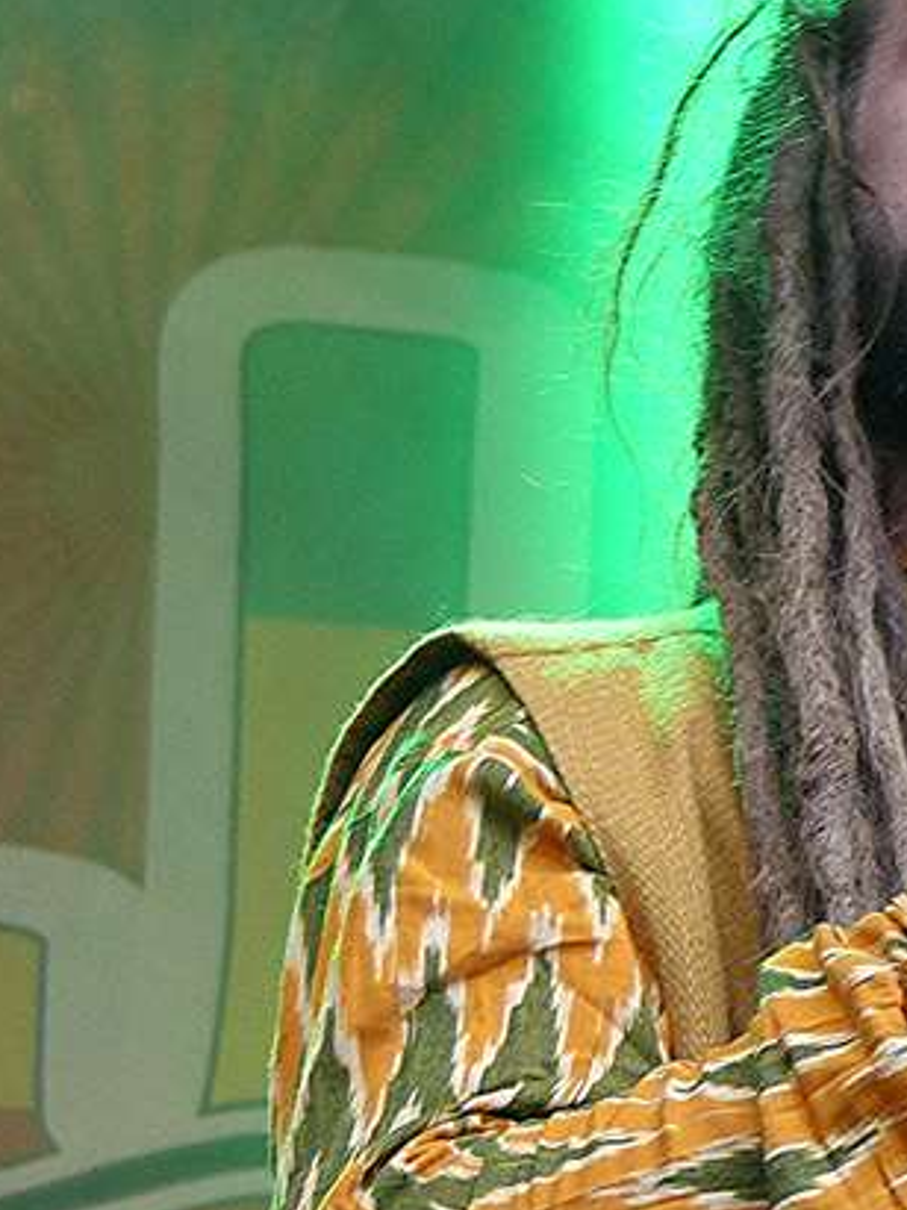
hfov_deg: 6.3
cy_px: 924
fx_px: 8249
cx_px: 1037
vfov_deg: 8.4
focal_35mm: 236
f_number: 2.8
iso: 160
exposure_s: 1/125
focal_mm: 17.4
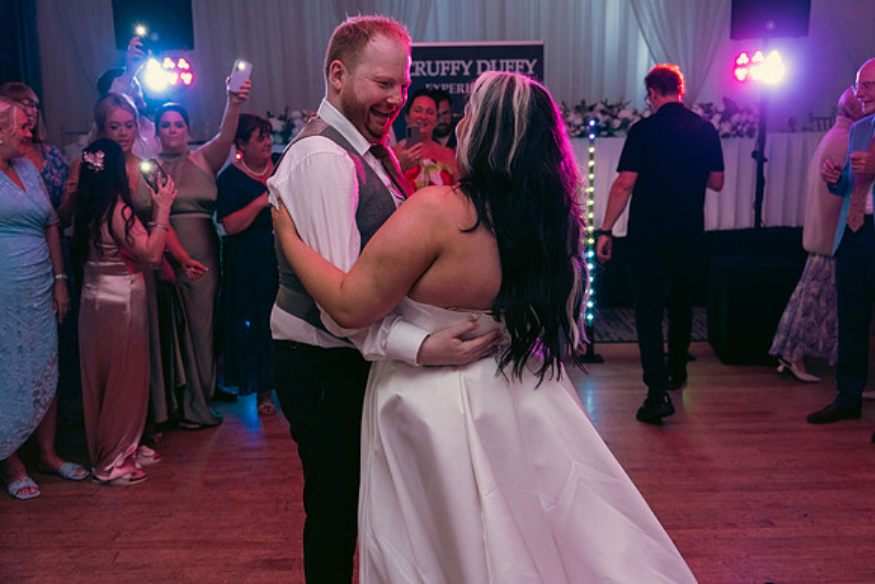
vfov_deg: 36.0
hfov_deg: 51.9
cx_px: 438
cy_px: 292
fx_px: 899
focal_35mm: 37
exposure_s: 1/160
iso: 2500
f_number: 3.5
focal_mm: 37
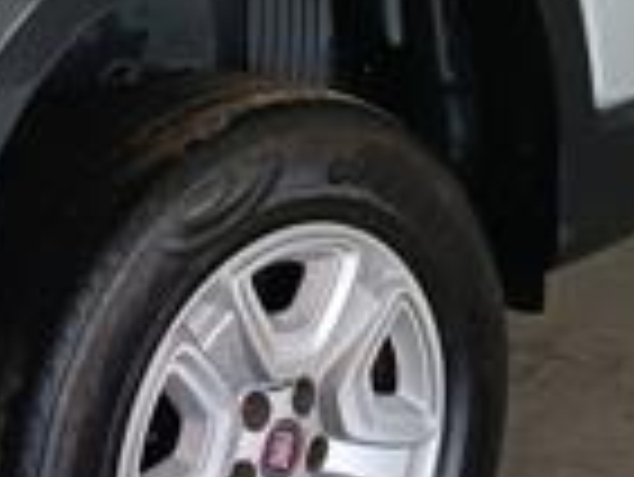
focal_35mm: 118
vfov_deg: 12.1
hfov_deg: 16.6
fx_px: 2163
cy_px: -180
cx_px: 184
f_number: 1.8
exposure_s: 1/120
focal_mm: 4.81
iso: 407
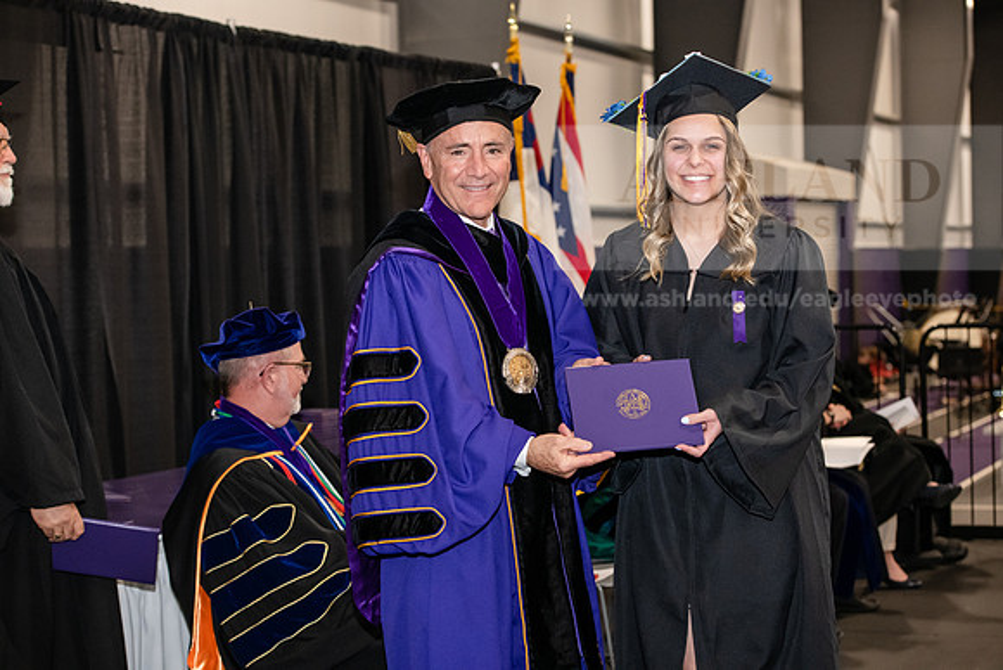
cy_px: 335
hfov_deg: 28.8
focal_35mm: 70
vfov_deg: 19.5
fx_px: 1951
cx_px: 502
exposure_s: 1/200
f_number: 5
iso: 2500
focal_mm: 70
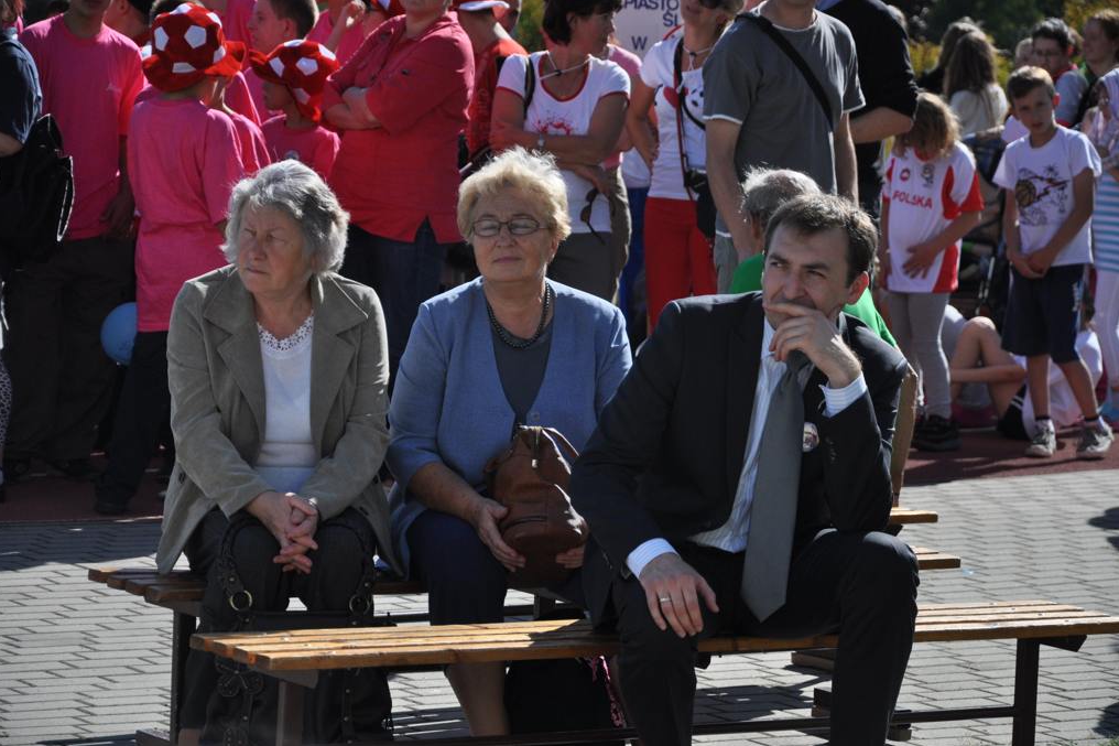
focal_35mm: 148
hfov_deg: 13.9
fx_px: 4599
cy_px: 374
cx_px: 557
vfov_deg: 9.3
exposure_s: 1/3000
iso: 500
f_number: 5.6
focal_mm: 98
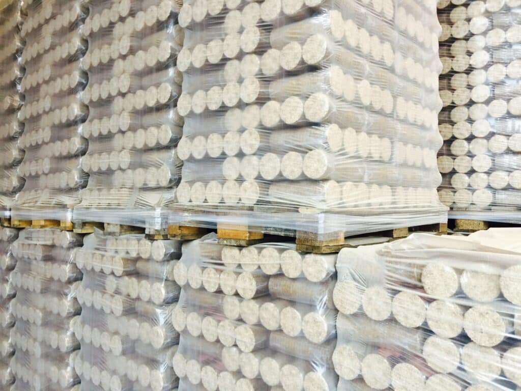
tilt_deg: +3.7
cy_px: 196
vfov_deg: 48.2
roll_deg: -2.6
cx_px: 260
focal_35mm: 29
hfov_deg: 61.7
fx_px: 436
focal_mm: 4.15
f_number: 2.2
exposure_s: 1/33
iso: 80
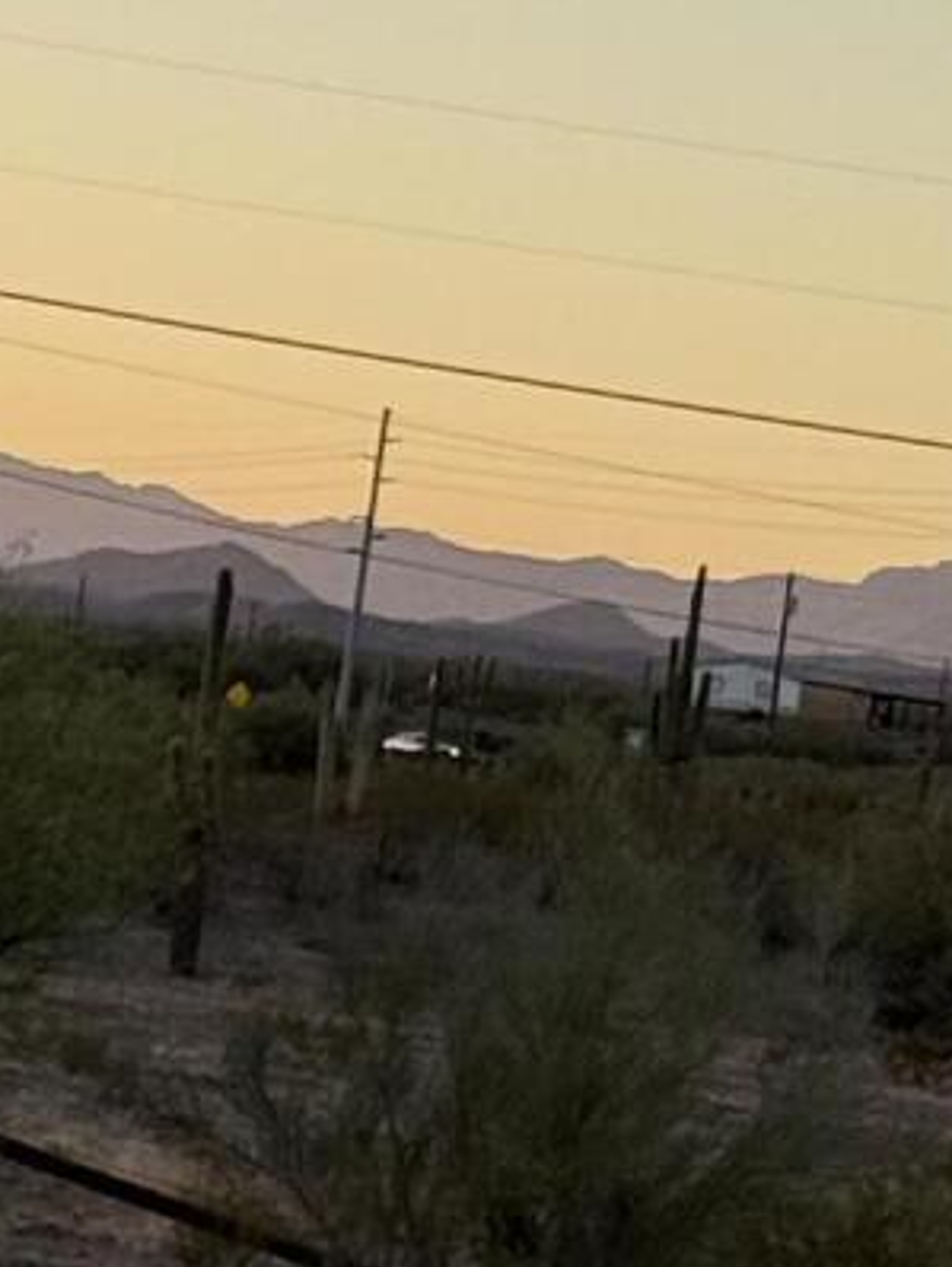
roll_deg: -5.5
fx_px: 8828
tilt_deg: -2.9
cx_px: -1207
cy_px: 1089
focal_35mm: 241
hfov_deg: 6.0
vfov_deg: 8.2
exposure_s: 1/951
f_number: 1.78
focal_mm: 6.76
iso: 64
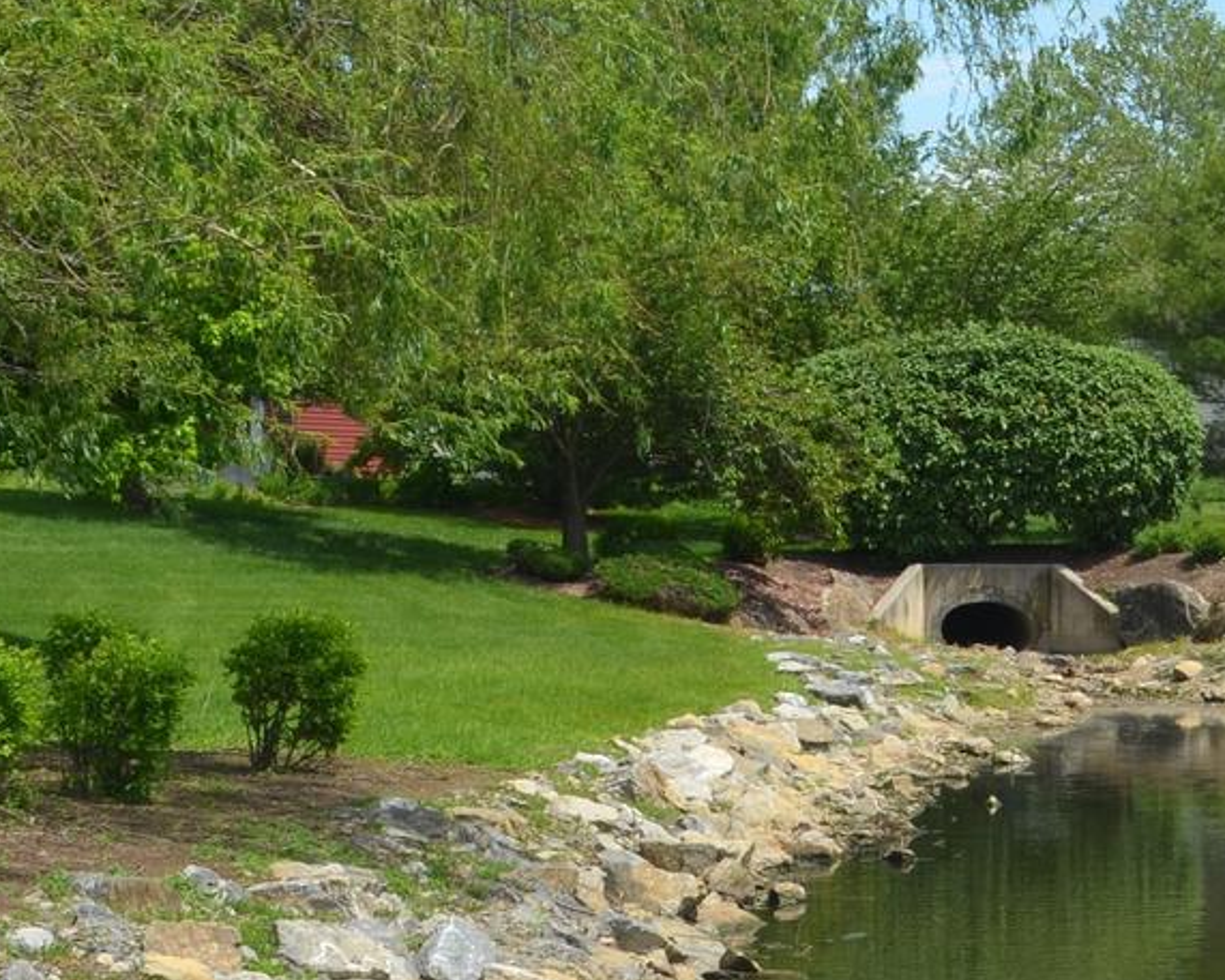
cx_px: 1210
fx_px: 4388
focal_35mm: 121
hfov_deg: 15.6
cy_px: 307
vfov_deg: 12.7
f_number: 8
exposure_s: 1/250
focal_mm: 24
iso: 125
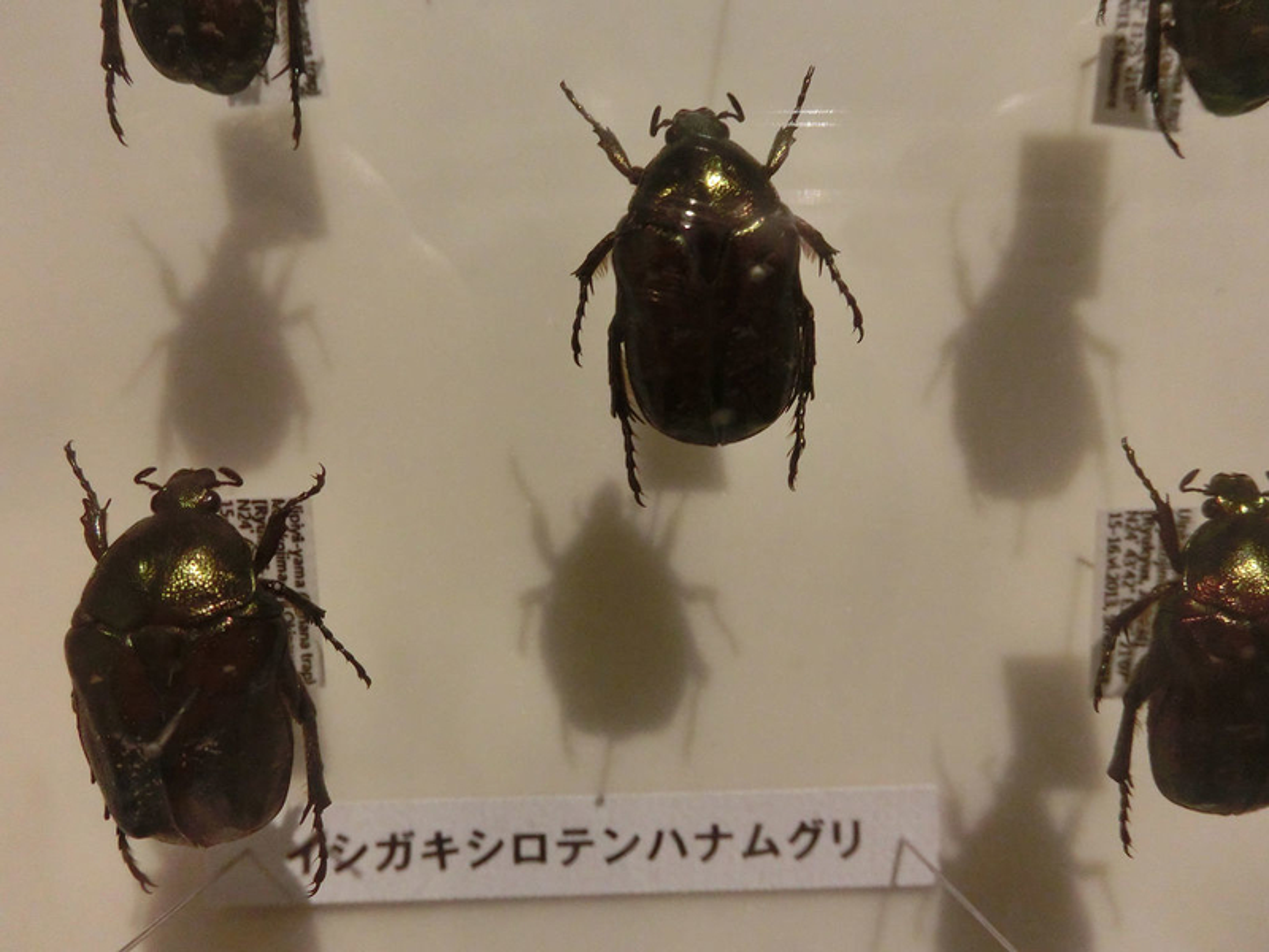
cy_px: 476
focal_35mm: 28
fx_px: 1026
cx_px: 634
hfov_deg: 63.4
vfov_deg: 49.7
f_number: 3
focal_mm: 5
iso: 800
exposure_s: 1/50
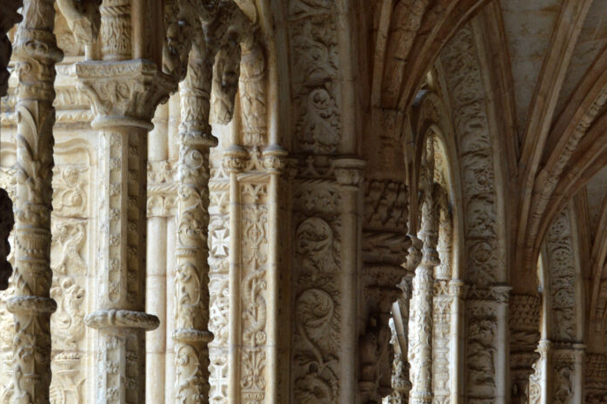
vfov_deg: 11.2
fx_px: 2069
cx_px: 363
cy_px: 180
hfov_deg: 16.7
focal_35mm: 123
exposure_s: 1/125
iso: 400
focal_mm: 55
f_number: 5.6
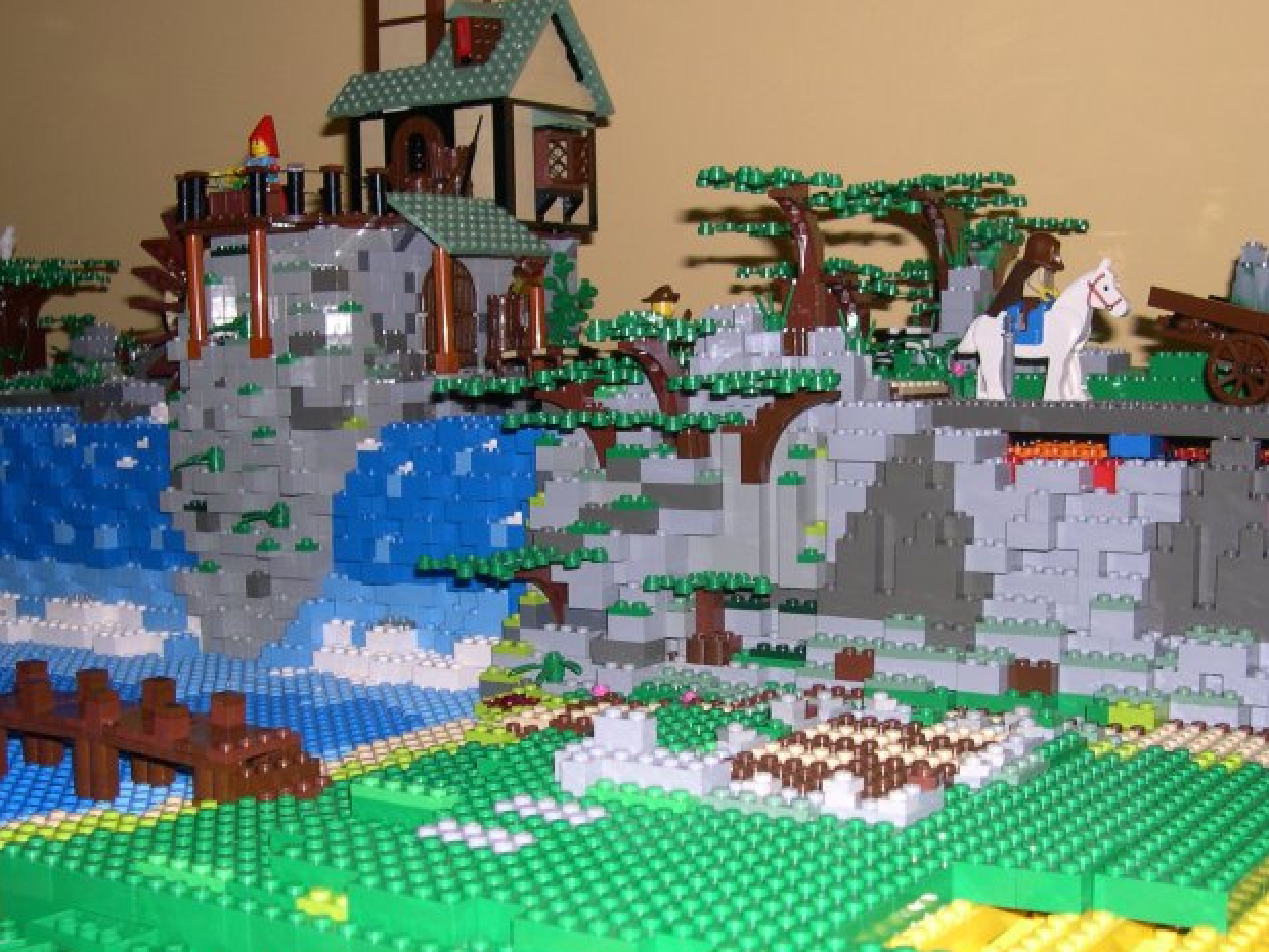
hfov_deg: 38.9
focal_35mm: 49
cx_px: 651
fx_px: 1796
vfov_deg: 29.6
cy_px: 547
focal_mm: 8
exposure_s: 1/60
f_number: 2.8
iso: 100
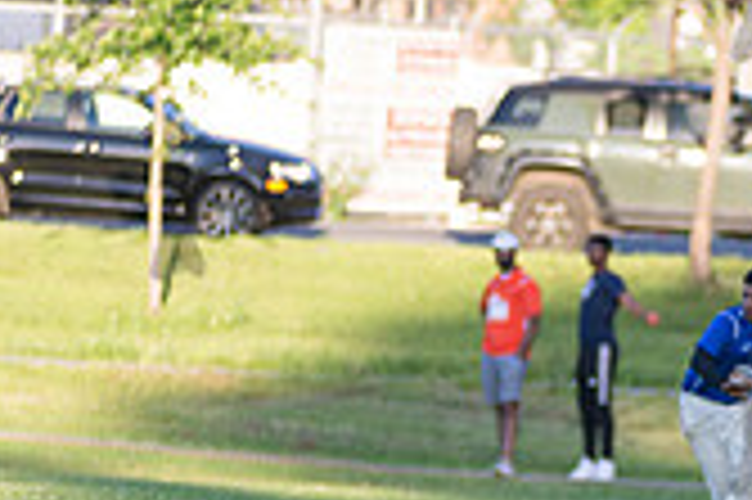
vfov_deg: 2.9
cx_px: 757
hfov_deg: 4.4
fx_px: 9808
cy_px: 417
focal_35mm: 470
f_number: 2.8
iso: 400
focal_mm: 135
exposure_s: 1/1600
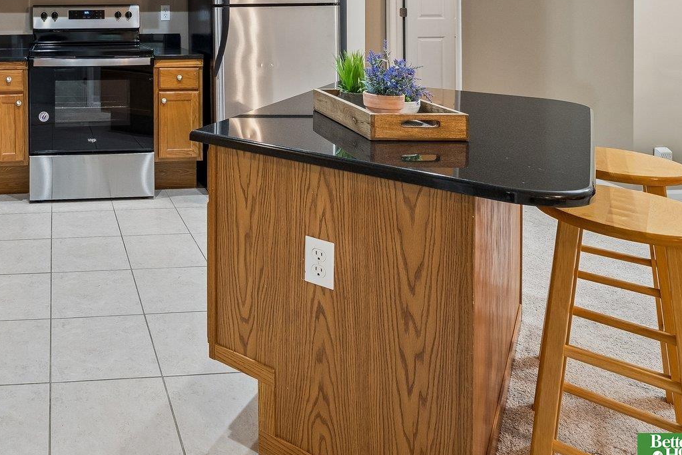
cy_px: 18
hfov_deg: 58.8
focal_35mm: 28
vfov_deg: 41.4
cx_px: 109
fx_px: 530
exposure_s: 1/4
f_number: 6.3
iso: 500
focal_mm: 14
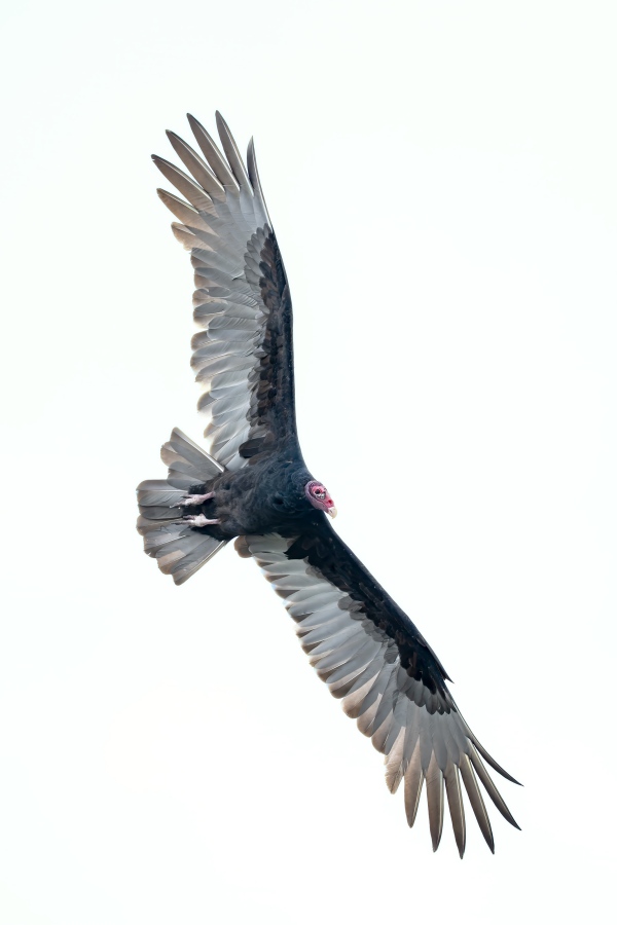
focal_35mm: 300
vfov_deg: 6.9
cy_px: 462
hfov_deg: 4.6
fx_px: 7712
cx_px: 308
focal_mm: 300
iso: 2500
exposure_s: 1/3200
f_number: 2.8
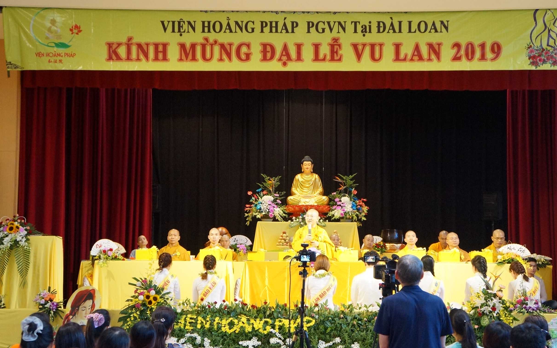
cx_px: 282
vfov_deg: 20.0
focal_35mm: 65
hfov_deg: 31.5
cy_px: 183
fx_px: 987
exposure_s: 1/160
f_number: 4.5
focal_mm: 42
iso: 3200
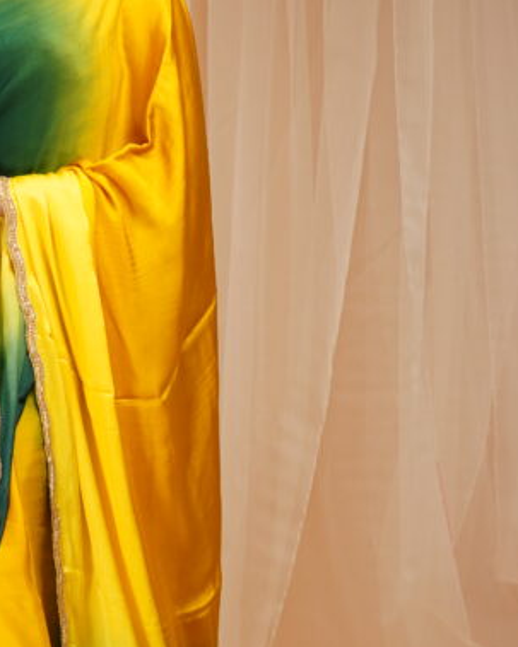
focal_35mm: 130
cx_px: 48
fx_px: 2492
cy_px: 417
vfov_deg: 14.8
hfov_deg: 11.8
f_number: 7.1
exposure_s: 1/160
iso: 250
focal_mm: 37
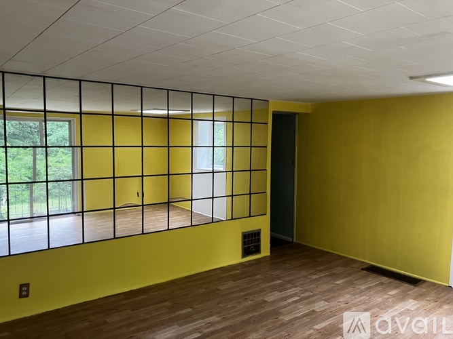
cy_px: 170
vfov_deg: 49.7
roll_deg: -1.0
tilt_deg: -3.2
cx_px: 226
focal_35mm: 28
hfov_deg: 63.5
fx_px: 366
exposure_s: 1/60
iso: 100
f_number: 1.8
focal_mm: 3.99
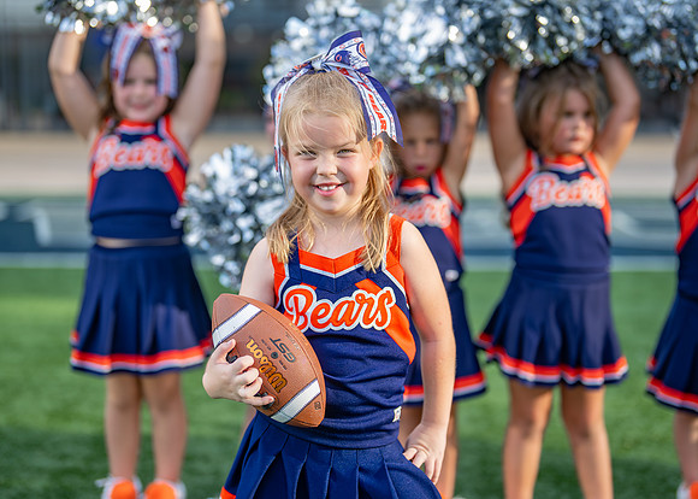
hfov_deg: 33.5
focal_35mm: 59
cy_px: 226
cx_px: 353
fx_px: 1160
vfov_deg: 24.2
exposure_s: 1/2500
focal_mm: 50
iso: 160
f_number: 1.4
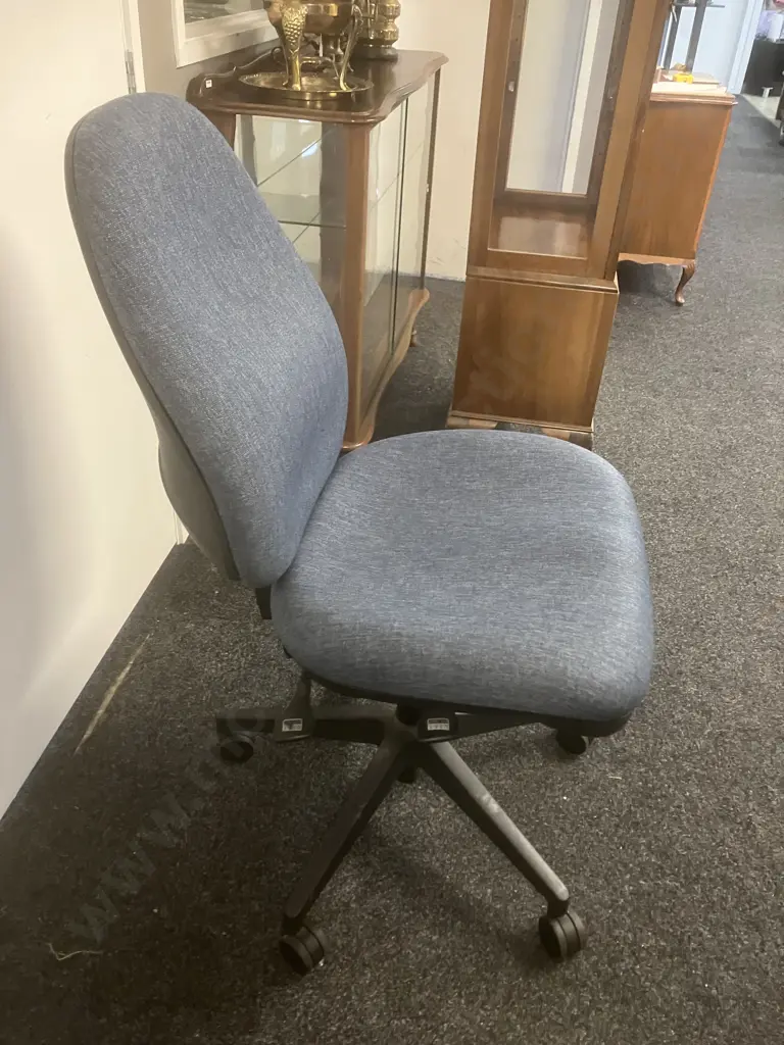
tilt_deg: -32.6
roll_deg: -3.1
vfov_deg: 63.4
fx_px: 846
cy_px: 522
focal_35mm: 28
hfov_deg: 49.7
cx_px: 392
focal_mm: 3.99
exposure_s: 1/33
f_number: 1.8
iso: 400
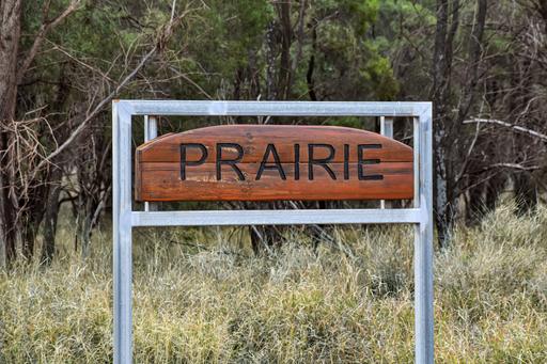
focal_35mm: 195
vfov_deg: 7.0
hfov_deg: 10.6
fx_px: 2962
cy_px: 182
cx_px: 274
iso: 400
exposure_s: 1/200
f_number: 7.1
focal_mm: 130
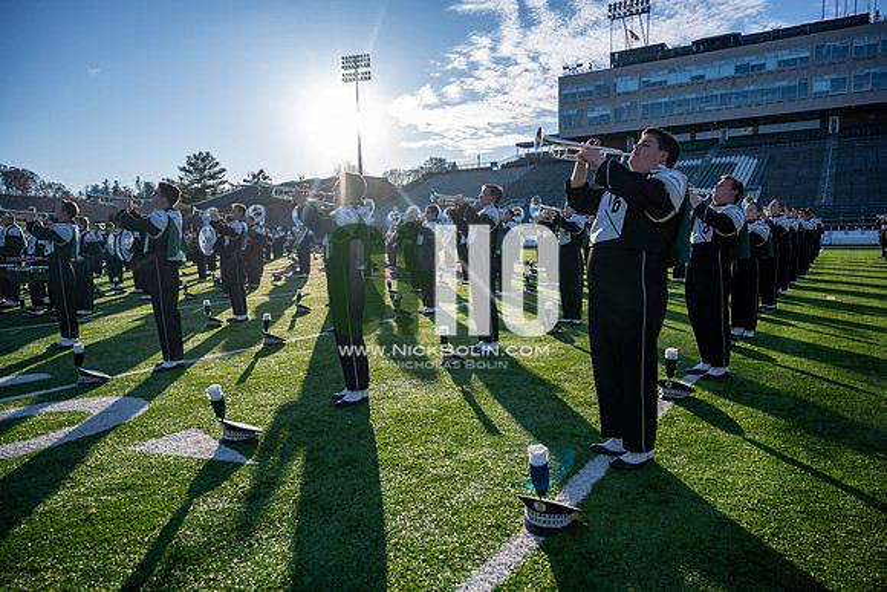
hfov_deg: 73.7
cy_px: 296
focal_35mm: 24
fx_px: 591
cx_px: 444
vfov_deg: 53.2
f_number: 4
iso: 80
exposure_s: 1/800
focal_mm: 24
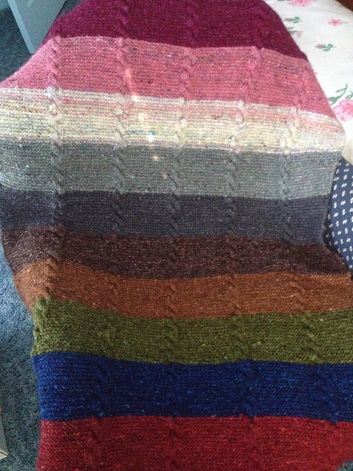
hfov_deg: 40.7
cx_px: 176
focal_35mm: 35
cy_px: 236
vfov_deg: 52.6
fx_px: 476
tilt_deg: -51.7
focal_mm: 4.28
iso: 800
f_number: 2.4
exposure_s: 1/15
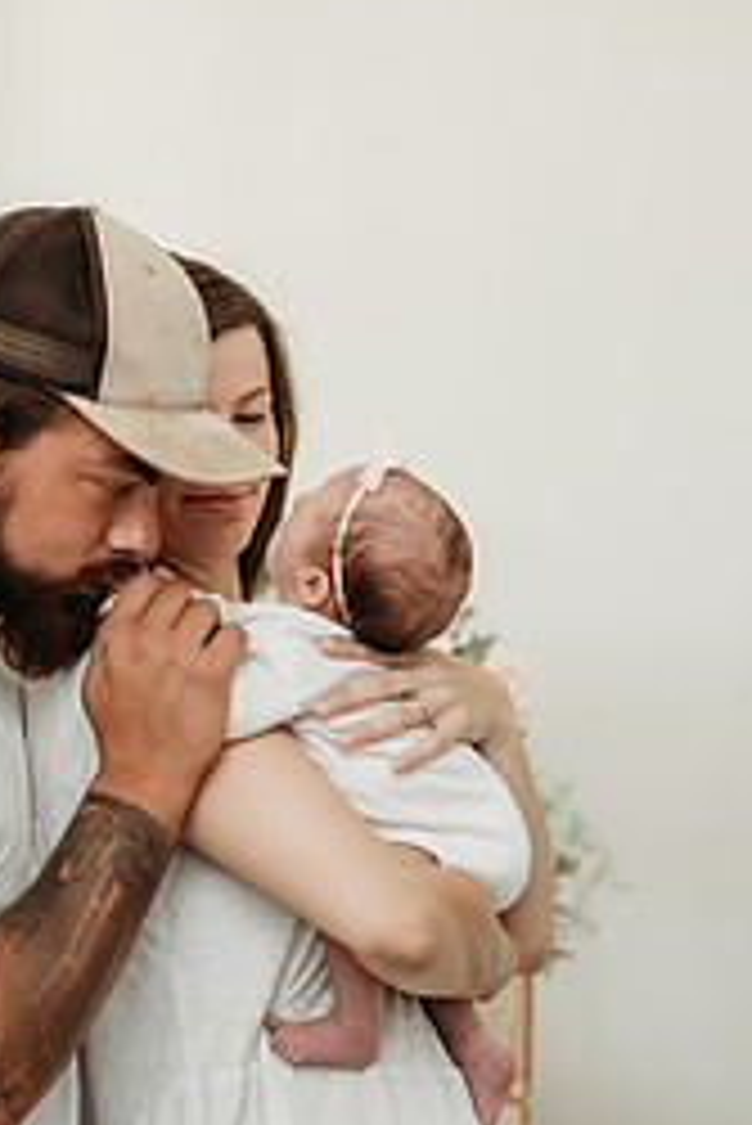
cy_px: 526
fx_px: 2816
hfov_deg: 15.1
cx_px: 140
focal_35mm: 90
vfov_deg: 22.6
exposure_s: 1/200
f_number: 2.8
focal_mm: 50
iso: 500
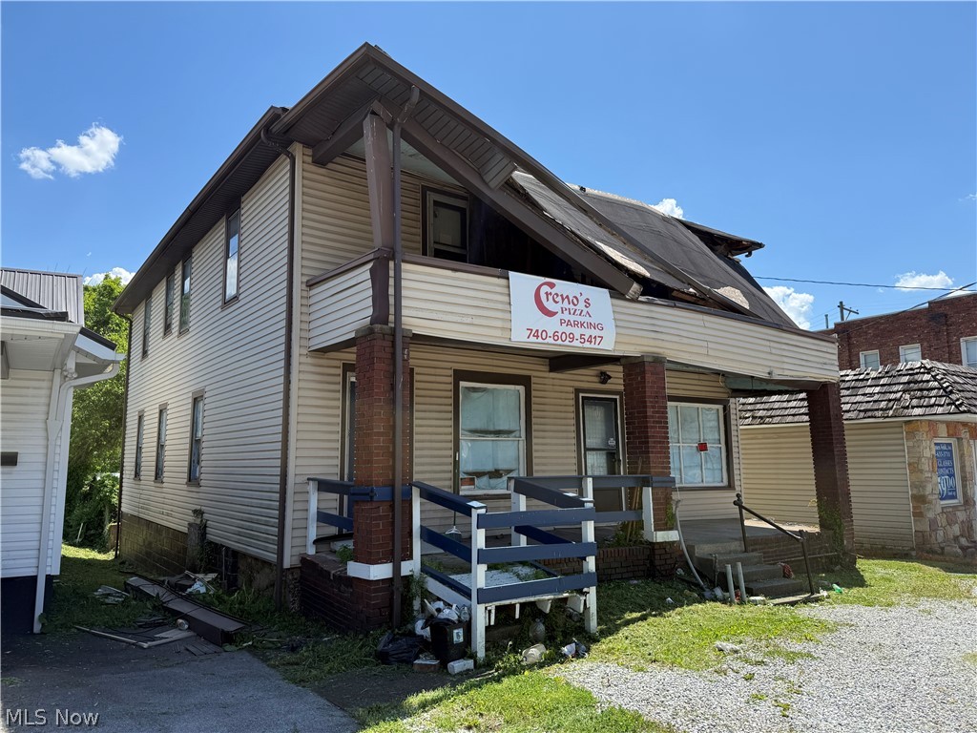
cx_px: 488
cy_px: 366
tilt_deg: +7.2
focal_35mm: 24
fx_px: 677
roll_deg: +1.0
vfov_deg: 56.8
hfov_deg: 71.6
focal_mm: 6.76
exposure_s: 1/3279
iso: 80
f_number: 1.78
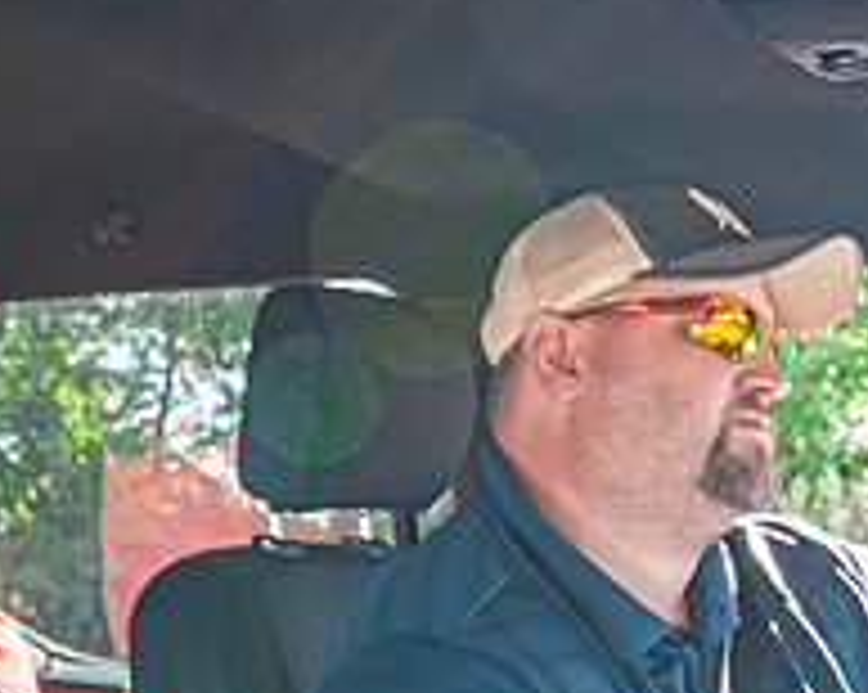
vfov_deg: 19.8
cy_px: 619
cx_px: 117
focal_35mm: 76
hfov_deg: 24.5
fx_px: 1950
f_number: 5.6
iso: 320
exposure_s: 1/125
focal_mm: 18
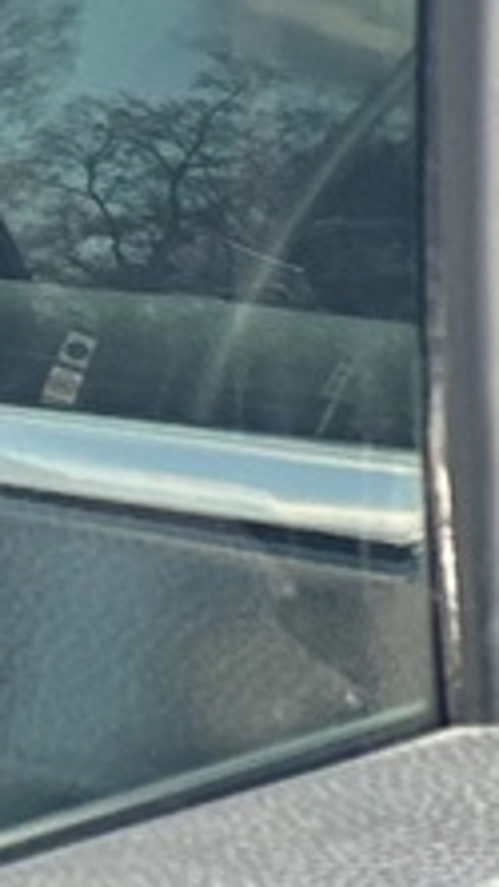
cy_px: 1518
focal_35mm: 204
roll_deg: +3.2
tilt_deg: -29.4
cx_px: 2838
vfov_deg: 10.1
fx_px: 4795
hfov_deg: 4.6
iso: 80
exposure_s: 1/121
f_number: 1.5
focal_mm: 5.7
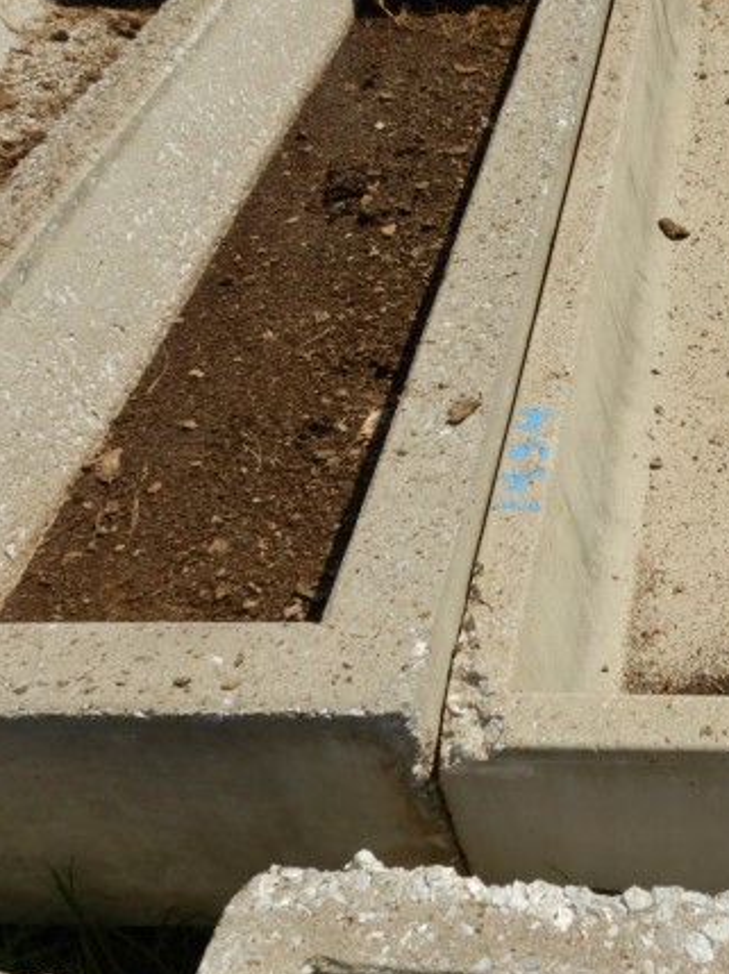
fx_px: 1209
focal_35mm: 43
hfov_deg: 30.7
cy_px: 415
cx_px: 759
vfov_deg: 43.8
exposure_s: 1/1250
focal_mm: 4.3
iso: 125
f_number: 4.1
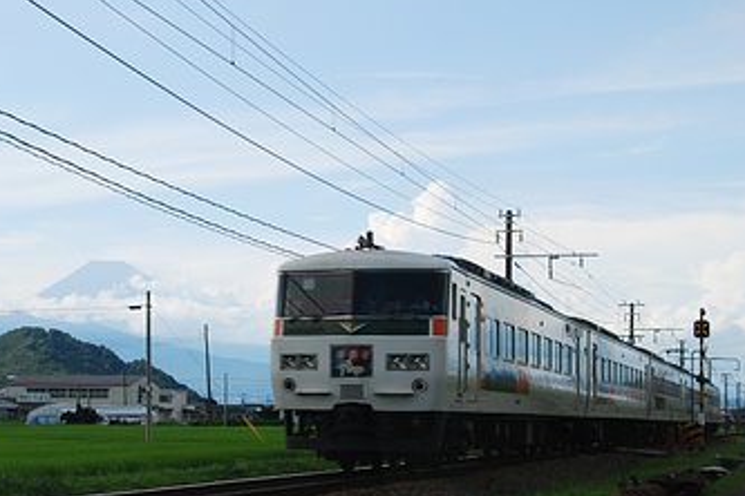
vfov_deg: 16.9
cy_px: 289
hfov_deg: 25.1
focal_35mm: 81
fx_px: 1671
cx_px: 286
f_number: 11
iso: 100
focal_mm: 35
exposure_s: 1/90
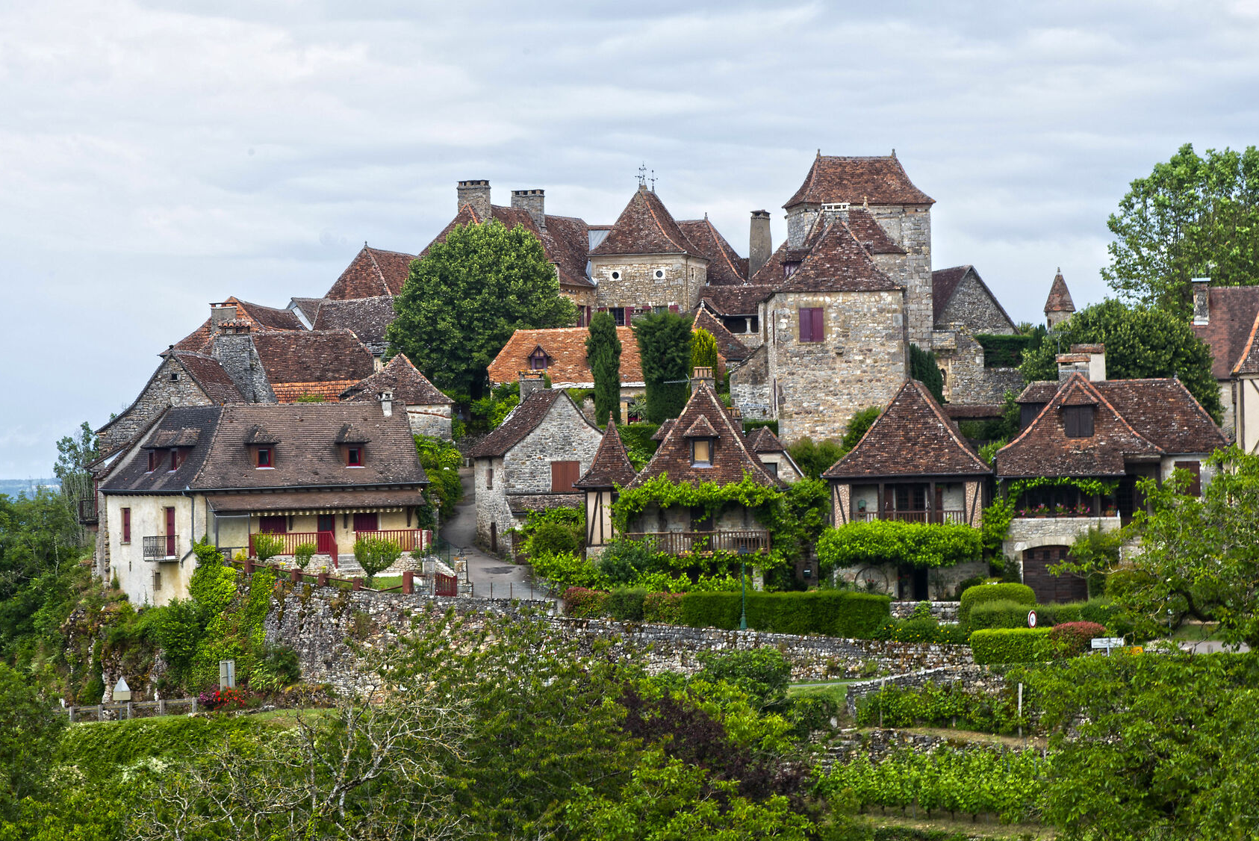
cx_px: 726
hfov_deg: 18.4
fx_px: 3884
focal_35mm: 111
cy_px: 305
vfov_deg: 12.3
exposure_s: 1/30
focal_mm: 78
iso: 100
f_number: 18
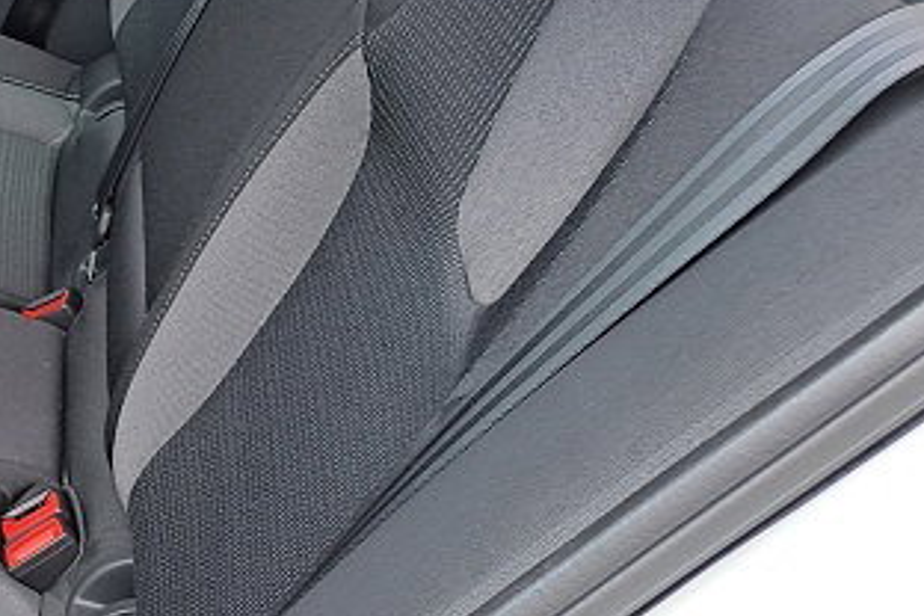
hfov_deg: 20.8
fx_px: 2105
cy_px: 192
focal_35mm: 82
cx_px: -483
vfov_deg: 16.6
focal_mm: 5.23
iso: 50
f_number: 1.8
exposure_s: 1/50
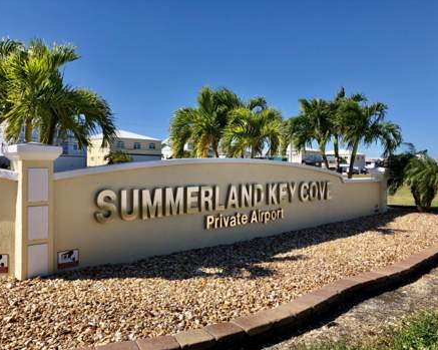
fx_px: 389
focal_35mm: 30
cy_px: 178
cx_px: 217
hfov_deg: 58.8
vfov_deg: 48.5
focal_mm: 3.99
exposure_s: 1/2024
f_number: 1.8
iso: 20
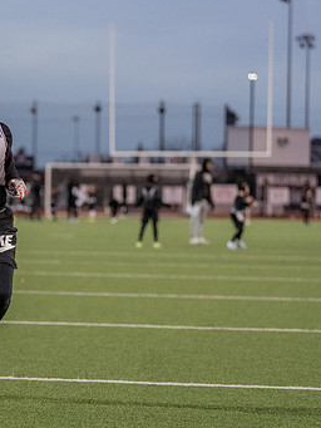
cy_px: 209
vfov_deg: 12.6
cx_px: -20
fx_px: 1940
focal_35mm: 157
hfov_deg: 9.4
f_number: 2.8
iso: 4000
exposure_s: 1/1000
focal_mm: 96
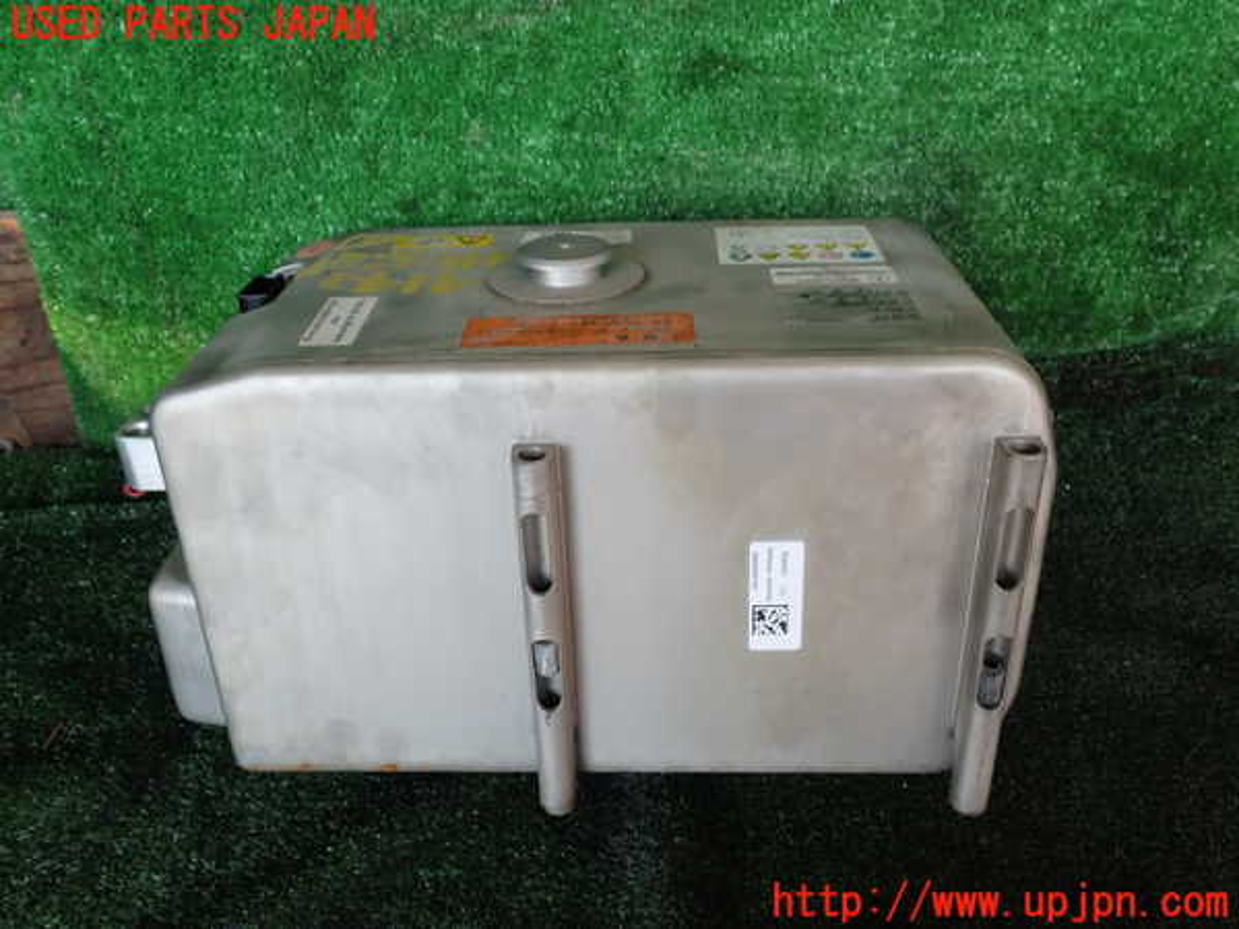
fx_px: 1074
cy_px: 464
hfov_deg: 60.0
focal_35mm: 30
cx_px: 620
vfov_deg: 46.8
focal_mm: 5.4
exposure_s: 1/60
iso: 100
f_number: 3.2
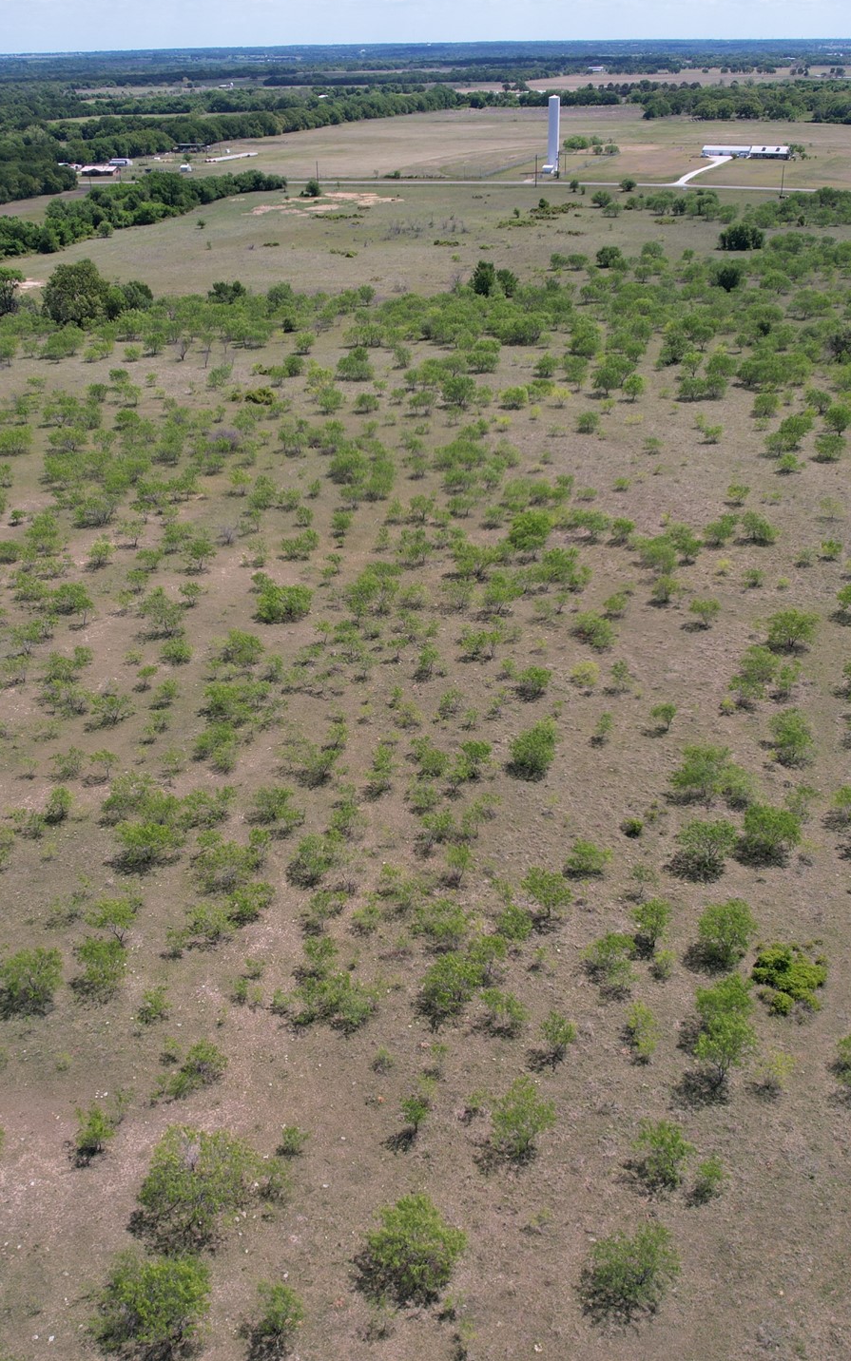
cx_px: 423
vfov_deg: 56.7
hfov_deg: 37.3
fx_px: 1262
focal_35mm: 34
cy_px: 674
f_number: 2.8
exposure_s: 1/1600
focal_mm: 8.38
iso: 100
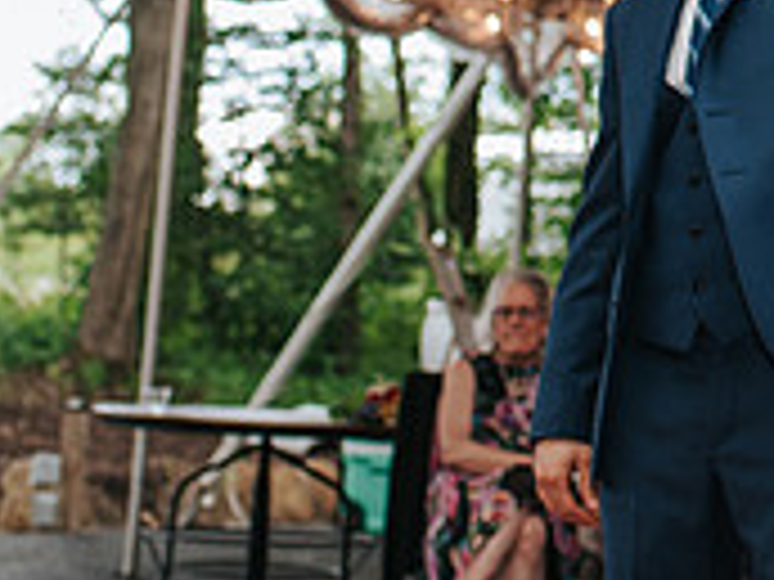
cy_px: -126
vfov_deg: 10.6
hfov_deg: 14.0
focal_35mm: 137
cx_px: 944
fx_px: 3063
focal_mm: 35
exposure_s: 1/125
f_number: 2.8
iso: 200
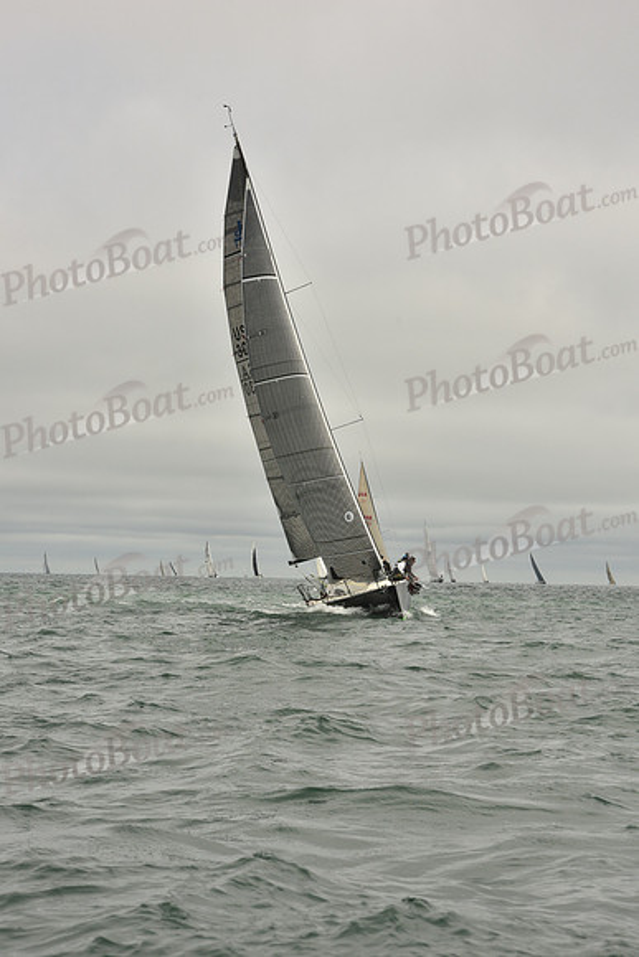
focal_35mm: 100
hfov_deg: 13.7
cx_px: 320
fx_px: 2661
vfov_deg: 20.4
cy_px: 478
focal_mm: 100
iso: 320
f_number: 11
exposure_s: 1/800
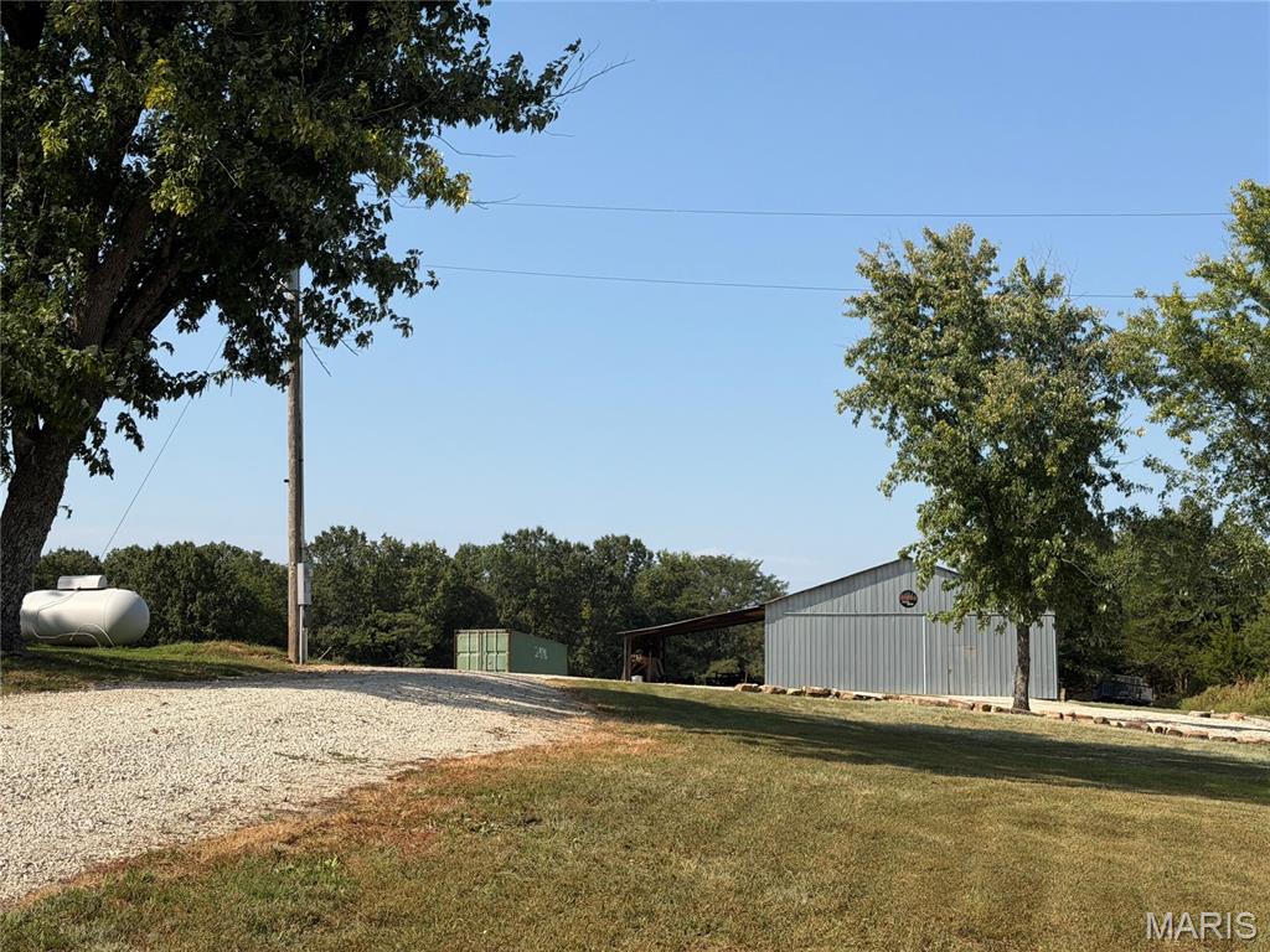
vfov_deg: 30.3
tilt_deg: +5.9
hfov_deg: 39.7
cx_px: 635
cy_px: 476
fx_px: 1761
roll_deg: -0.4
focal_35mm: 48
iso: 64
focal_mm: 6.76
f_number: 1.78
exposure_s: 1/5587
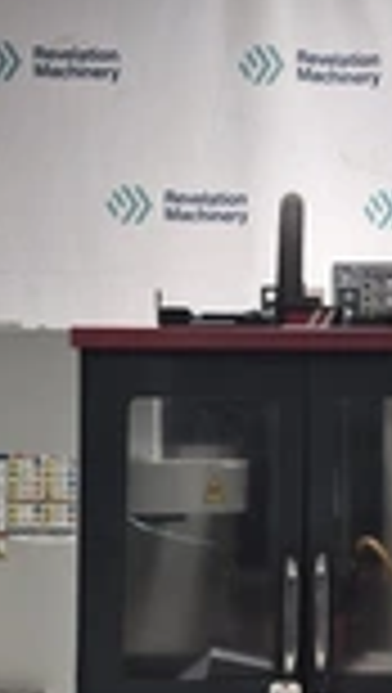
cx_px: 315
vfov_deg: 31.9
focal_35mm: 65
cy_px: 495
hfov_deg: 18.4
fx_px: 1197
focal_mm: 5.4
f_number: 1.8
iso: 160
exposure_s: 1/120
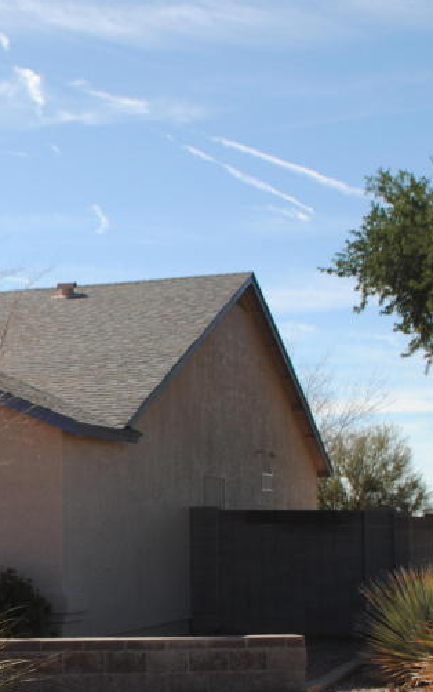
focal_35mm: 77
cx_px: -206
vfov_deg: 26.7
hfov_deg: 15.7
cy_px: 411
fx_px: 1453
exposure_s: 1/250
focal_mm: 22
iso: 100
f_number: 8
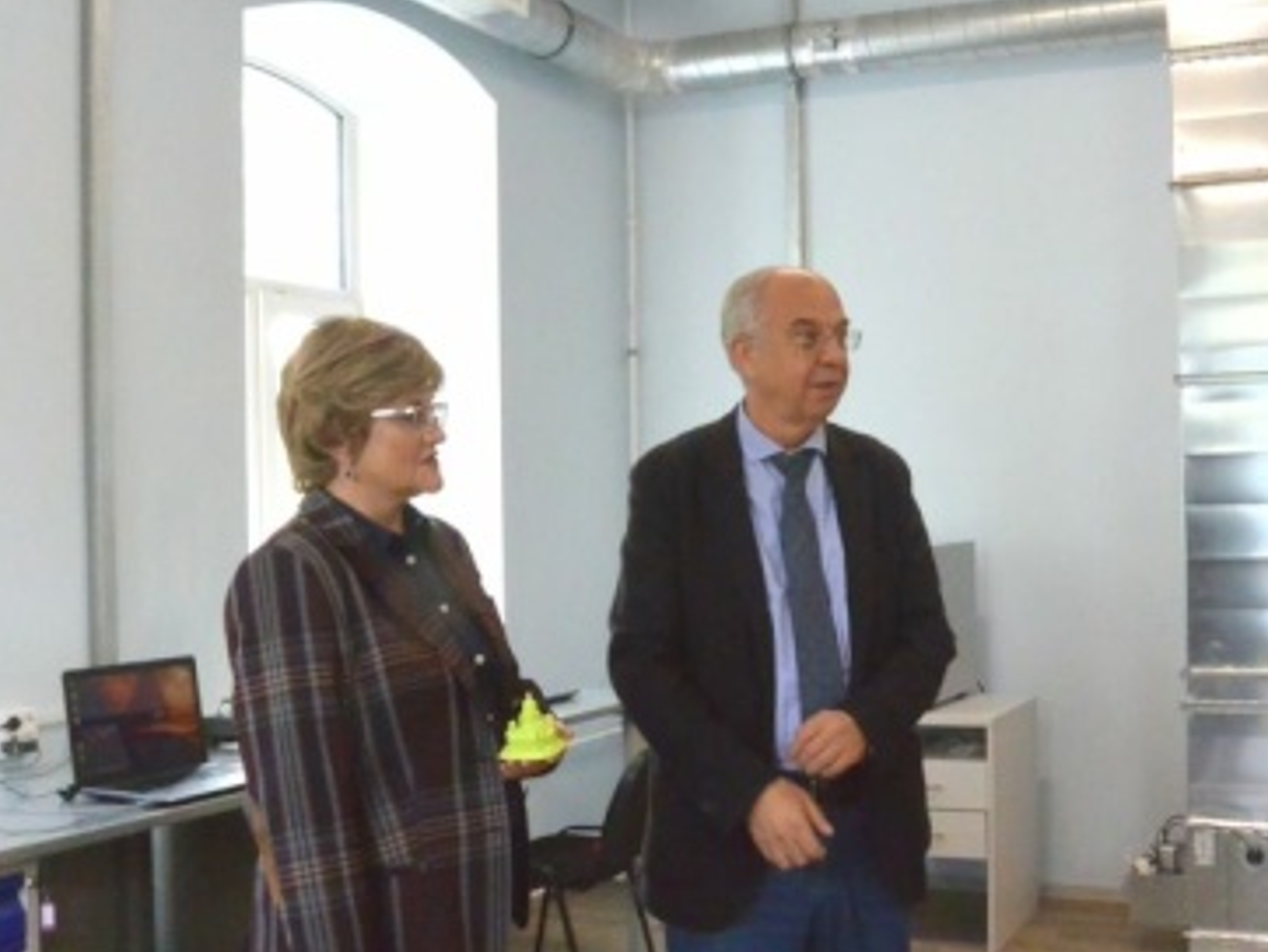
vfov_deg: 33.6
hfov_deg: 43.5
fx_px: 1576
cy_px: 504
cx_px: 795
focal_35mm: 43
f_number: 3.5
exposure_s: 1/30
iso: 2000
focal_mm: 10
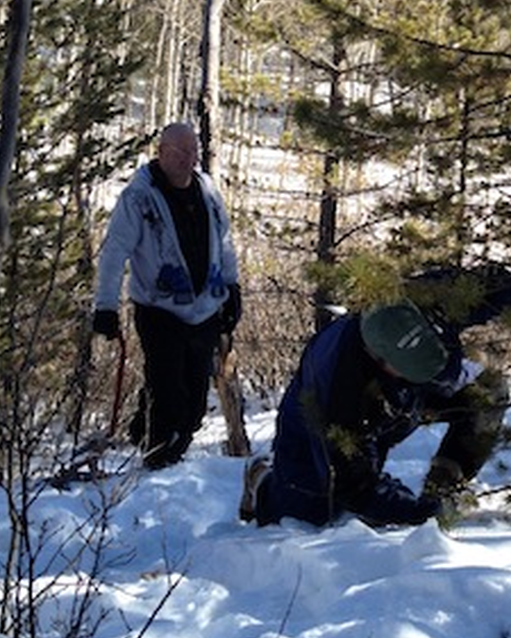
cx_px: 450
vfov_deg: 25.5
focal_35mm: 73
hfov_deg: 20.6
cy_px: 104
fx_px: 1379
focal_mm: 4.28
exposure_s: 1/521
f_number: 2.4
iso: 64
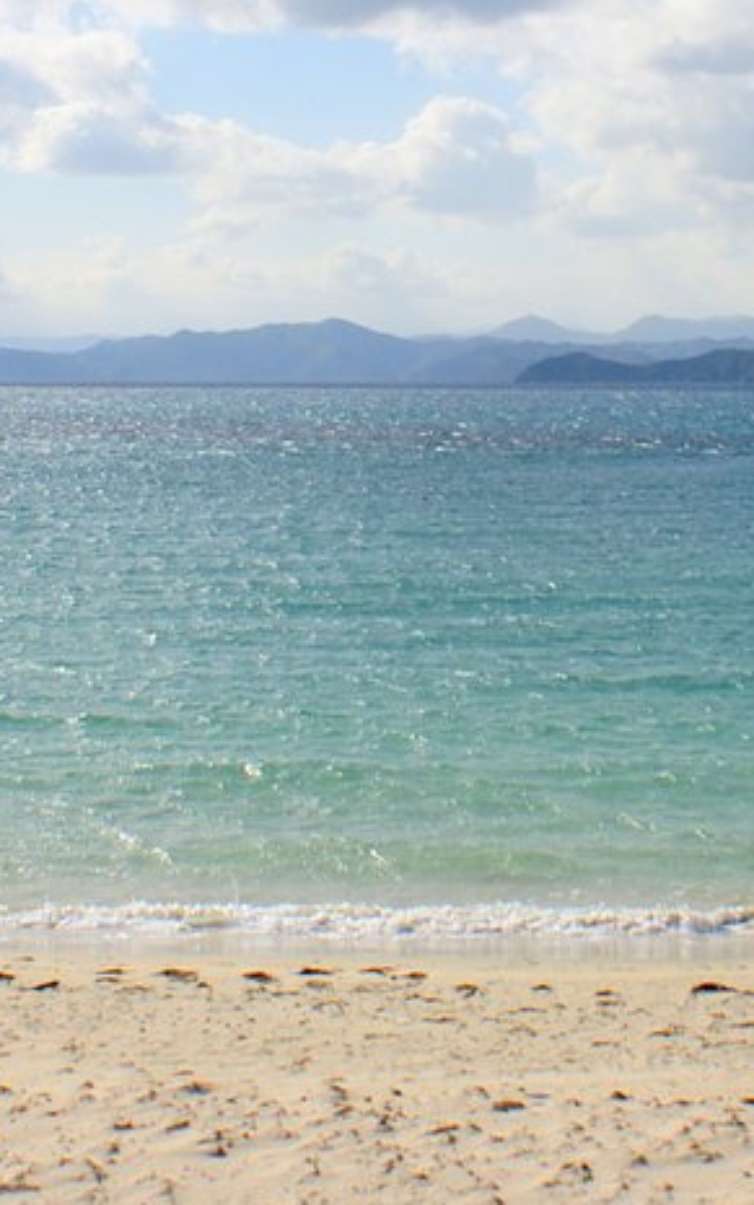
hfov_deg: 17.5
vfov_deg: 27.5
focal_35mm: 74
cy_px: 333
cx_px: 549
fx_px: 2431
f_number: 9
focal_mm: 22
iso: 200
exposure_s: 1/1000
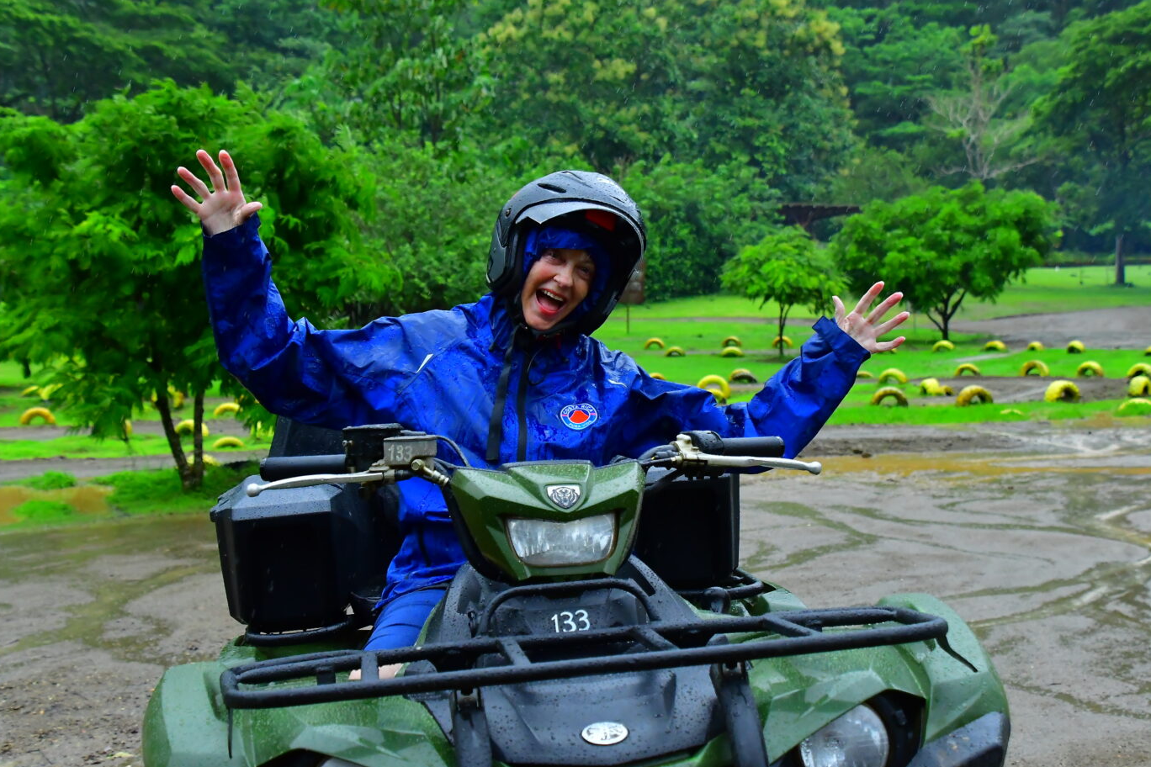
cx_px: 608
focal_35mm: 57
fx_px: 1822
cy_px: 379
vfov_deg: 23.8
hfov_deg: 35.0
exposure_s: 1/400
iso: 2000
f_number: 5.6
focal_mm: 35
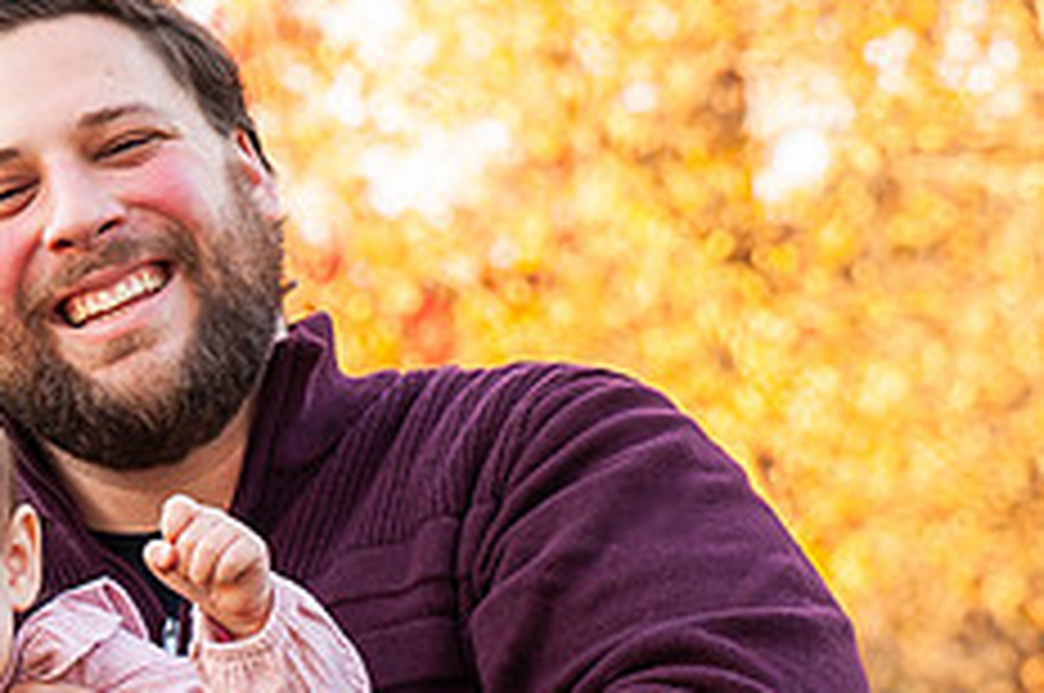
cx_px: -129
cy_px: 474
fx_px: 5300
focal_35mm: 183
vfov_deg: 7.5
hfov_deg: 11.1
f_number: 4.5
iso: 400
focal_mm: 58
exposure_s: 1/160
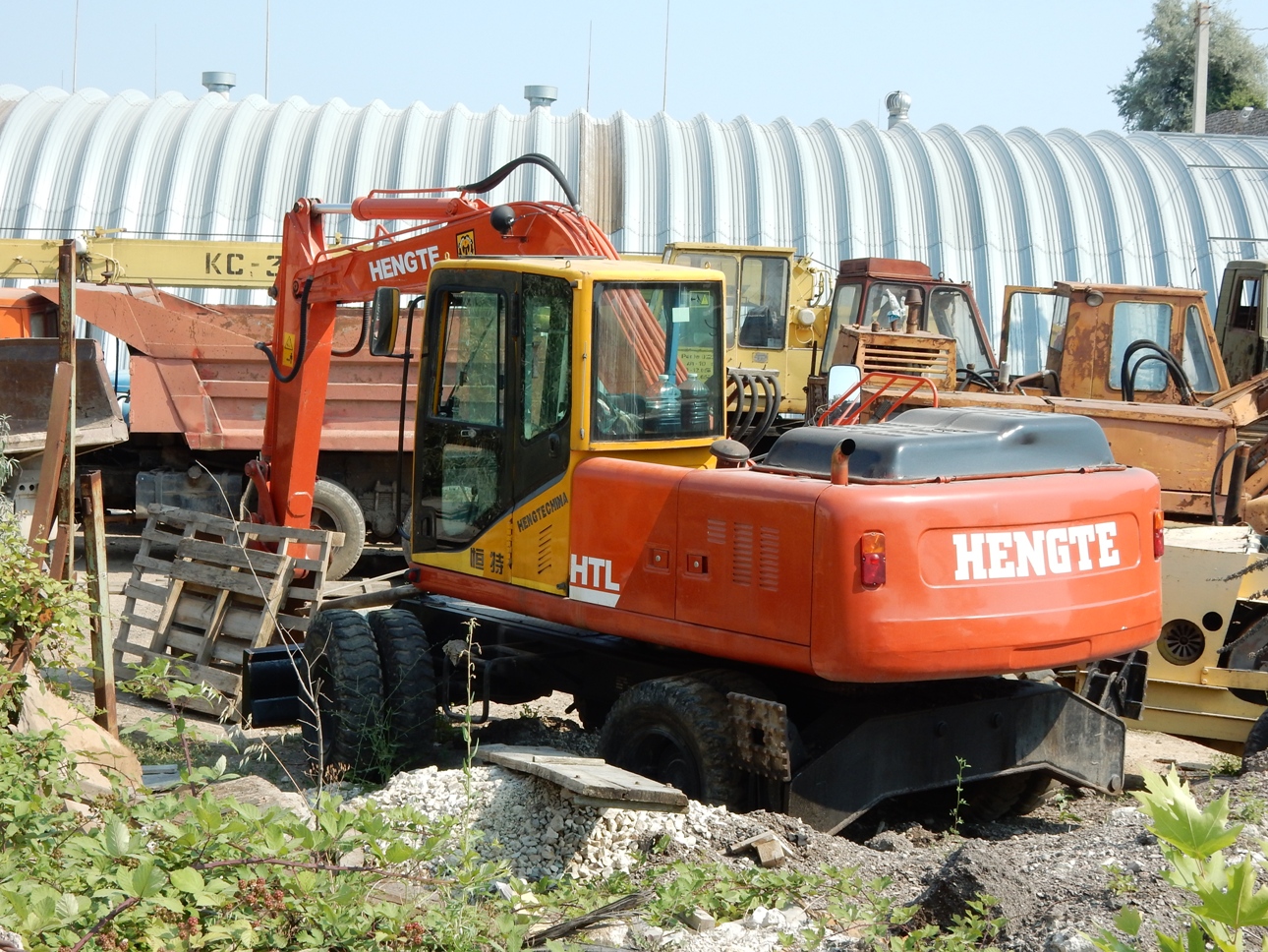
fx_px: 2601
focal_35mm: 71
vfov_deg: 20.7
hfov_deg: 27.4
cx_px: 634
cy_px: 476
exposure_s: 1/400
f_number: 4.8
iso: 125
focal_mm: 12.6
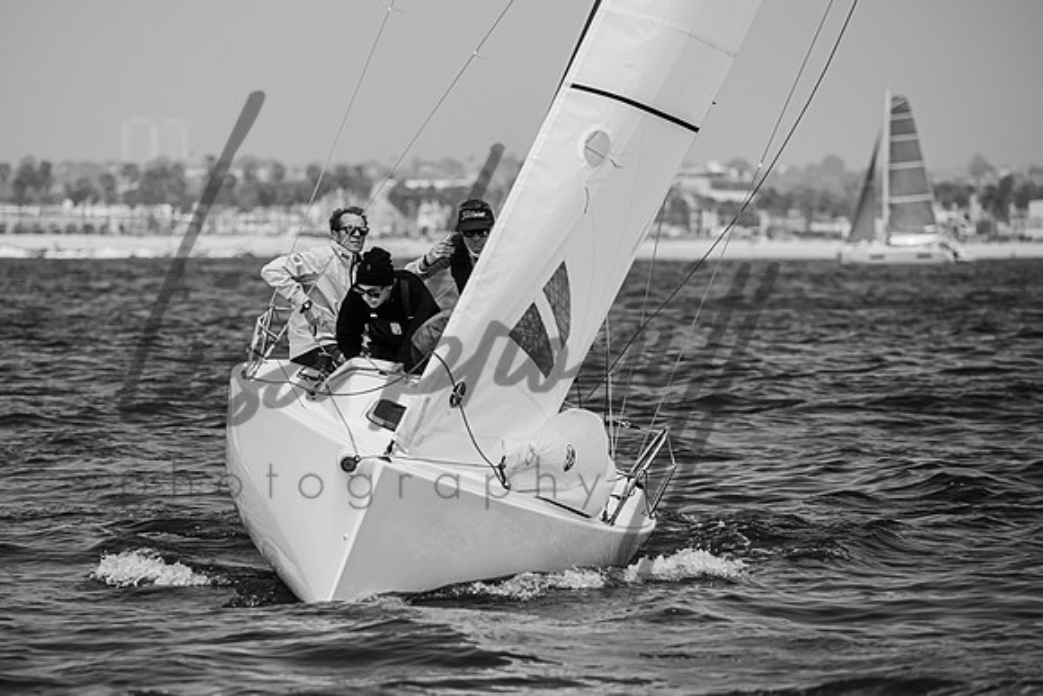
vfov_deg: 4.3
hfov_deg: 6.4
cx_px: 471
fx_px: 9310
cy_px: 321
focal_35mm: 321
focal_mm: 240
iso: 280
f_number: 5
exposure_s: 1/4000
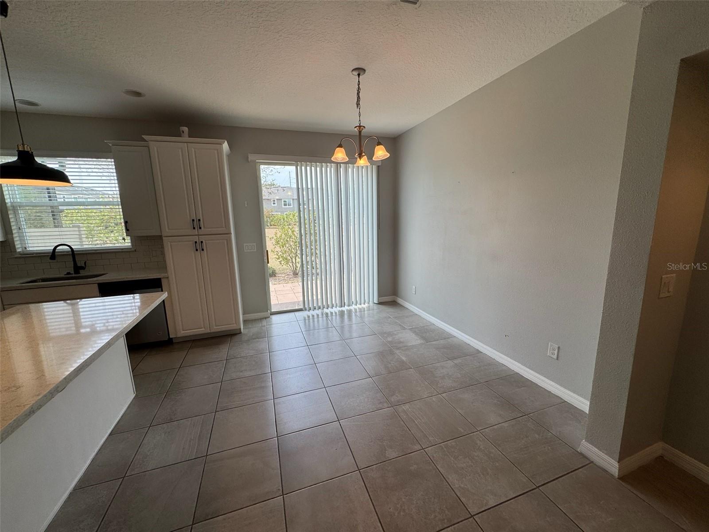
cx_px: 354
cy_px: 266
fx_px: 287
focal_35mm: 14
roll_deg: +1.2
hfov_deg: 102.1
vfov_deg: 85.7
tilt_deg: -12.2
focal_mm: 2.22
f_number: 2.2
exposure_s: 1/168
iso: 40
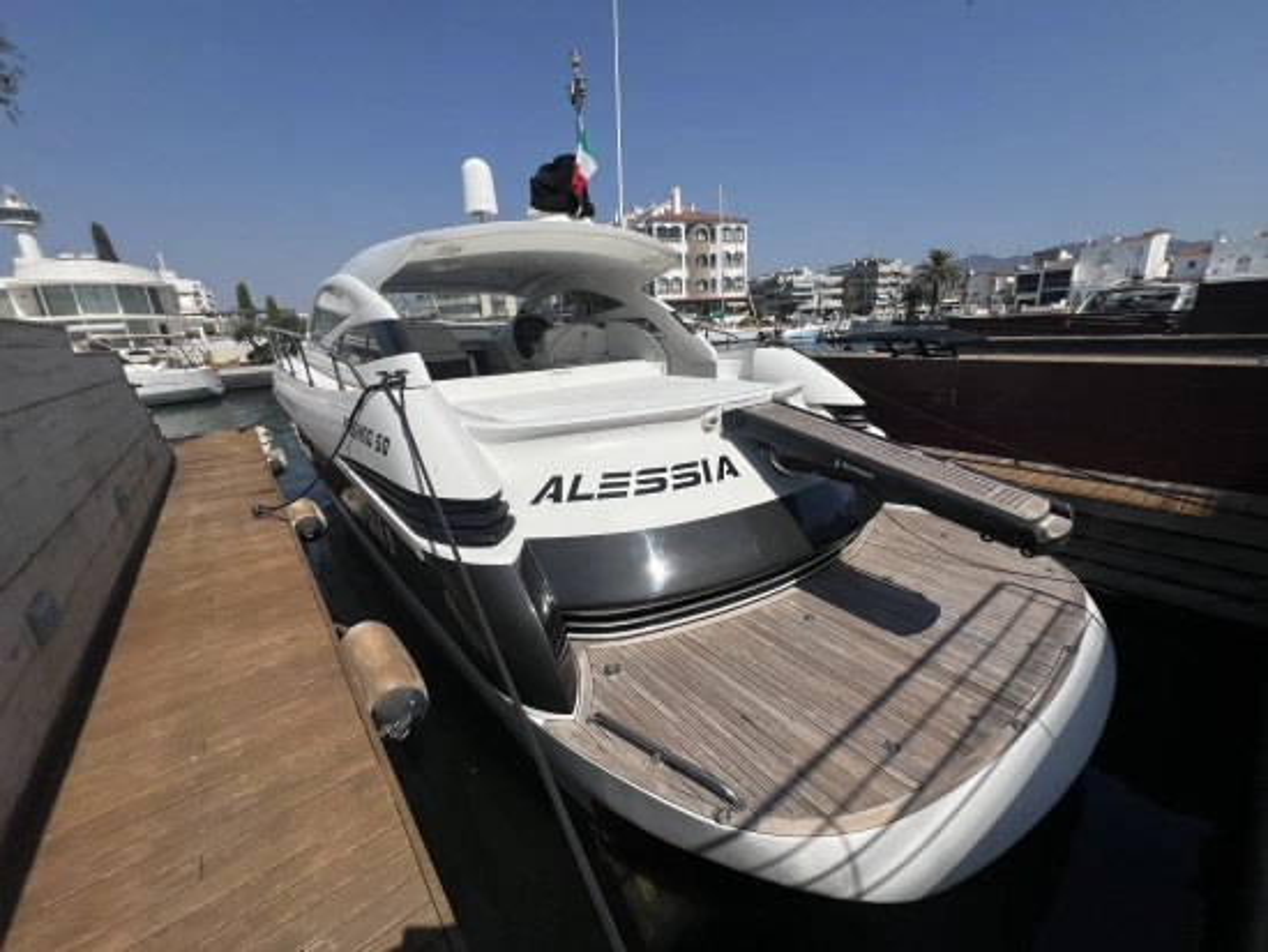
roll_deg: +5.2
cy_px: 476
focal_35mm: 13
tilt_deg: -20.2
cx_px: 634
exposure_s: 1/6135
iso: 32
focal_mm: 1.57
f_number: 1.8
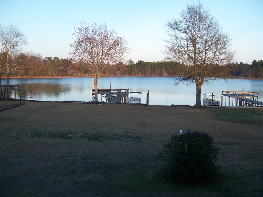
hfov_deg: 51.4
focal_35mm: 36
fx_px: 274
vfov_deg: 39.7
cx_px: 132
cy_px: 98
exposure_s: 1/200
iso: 80
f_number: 2.8
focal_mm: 6
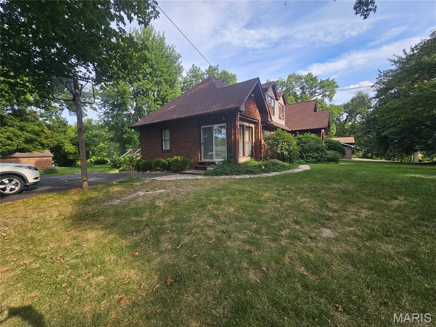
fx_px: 164
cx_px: 218
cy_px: 164
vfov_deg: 89.9
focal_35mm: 13
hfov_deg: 106.2
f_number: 2.2
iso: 50
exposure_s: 1/590
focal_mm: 2.2
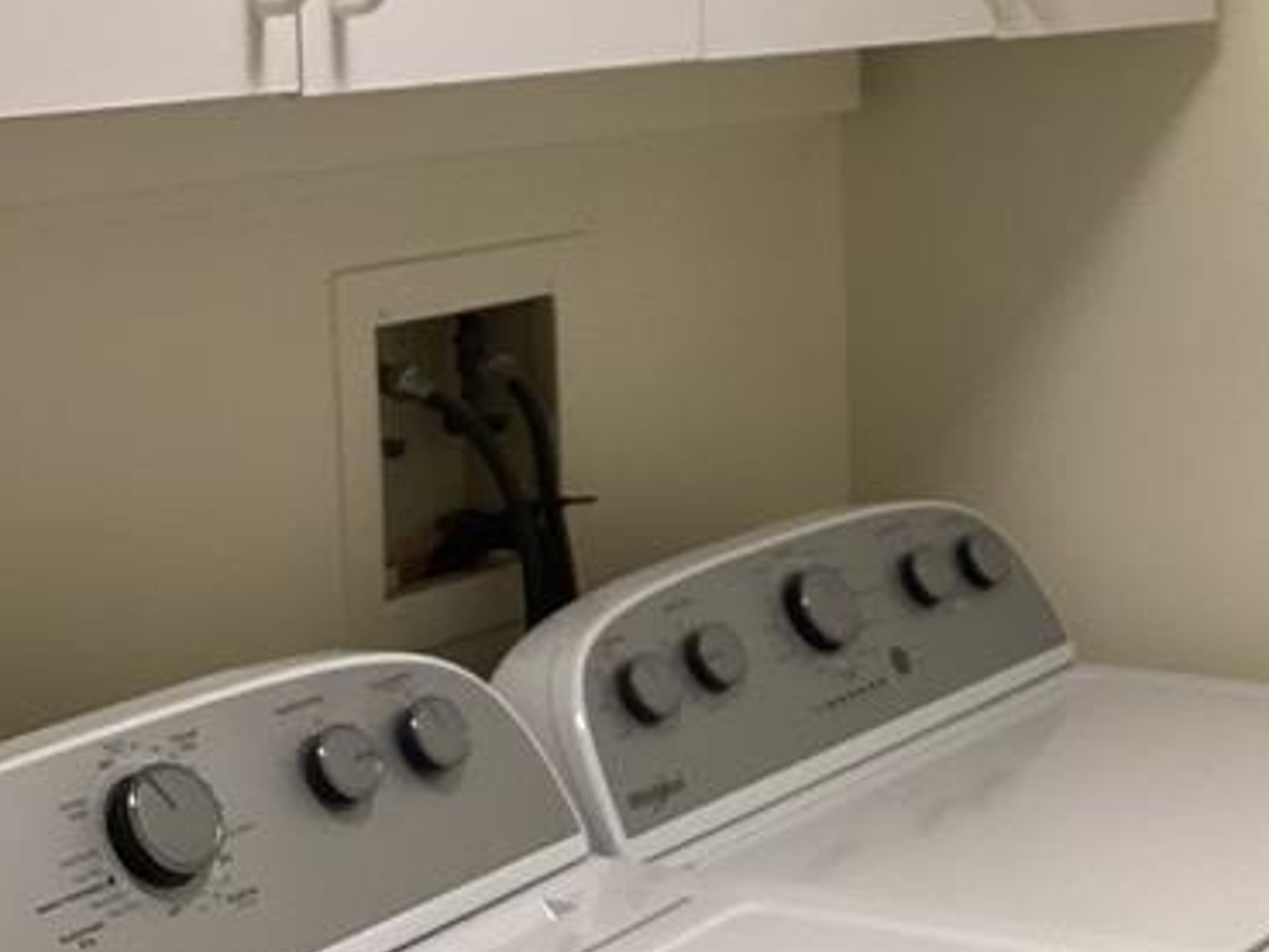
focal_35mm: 86
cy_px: 316
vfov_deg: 17.1
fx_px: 3154
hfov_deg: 22.7
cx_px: 846
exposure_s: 1/60
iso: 100
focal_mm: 3.3
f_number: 2.4
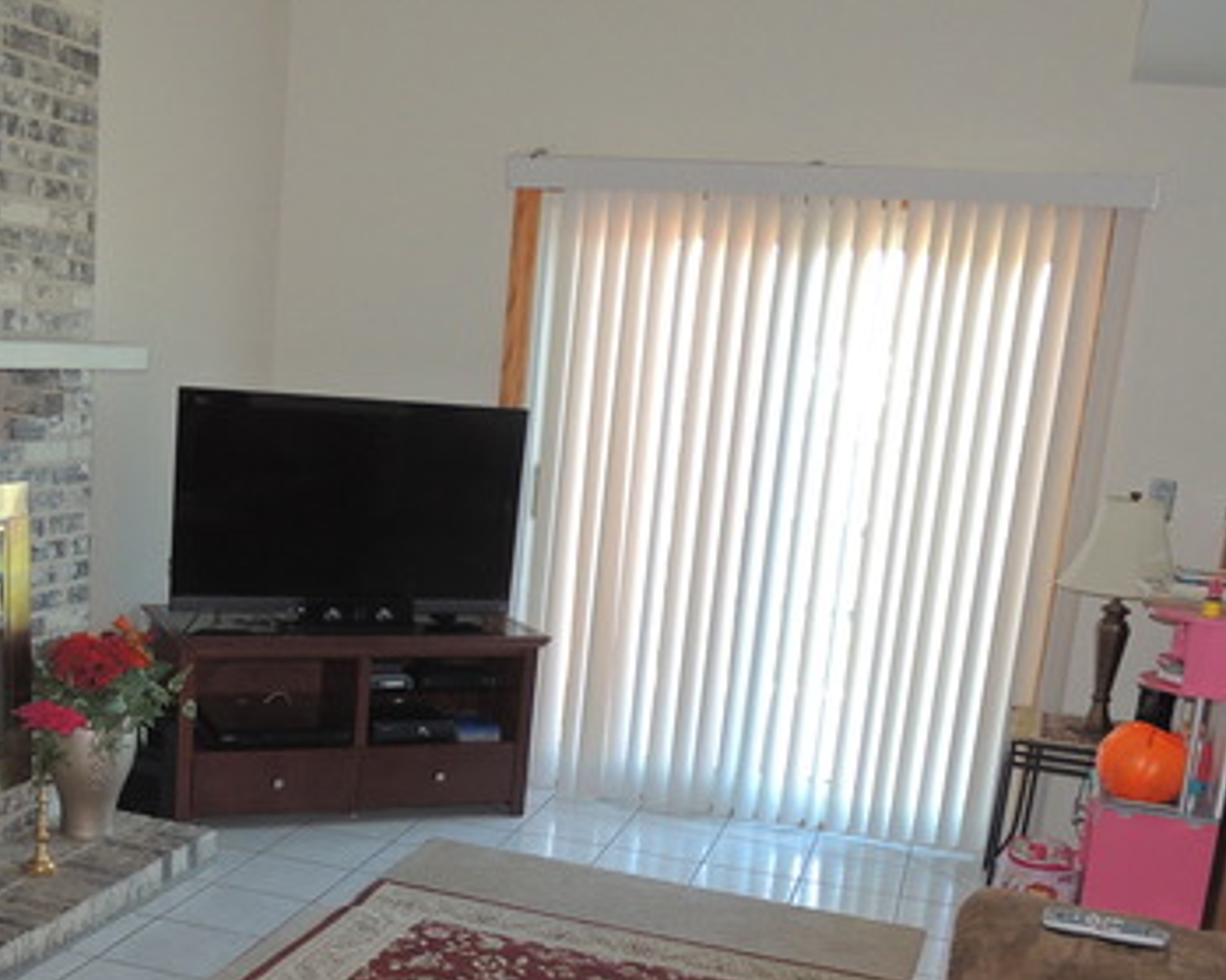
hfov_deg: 42.8
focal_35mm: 43
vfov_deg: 34.2
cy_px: 734
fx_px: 1560
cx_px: 509
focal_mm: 4.3
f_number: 3
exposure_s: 1/40
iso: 200
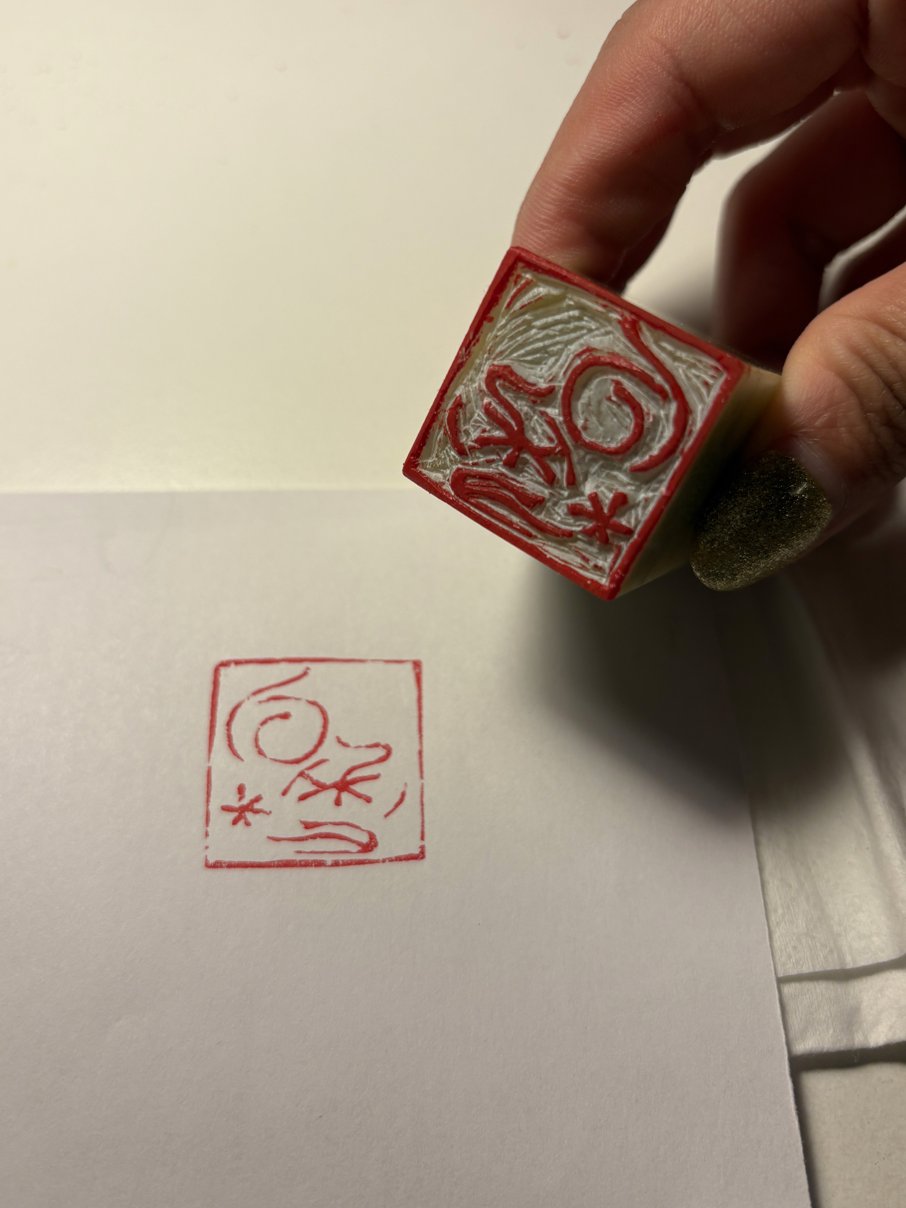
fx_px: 1047
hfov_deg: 46.8
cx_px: 449
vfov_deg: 59.8
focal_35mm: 30
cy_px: 538
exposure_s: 1/122
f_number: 1.6
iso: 32
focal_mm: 5.96
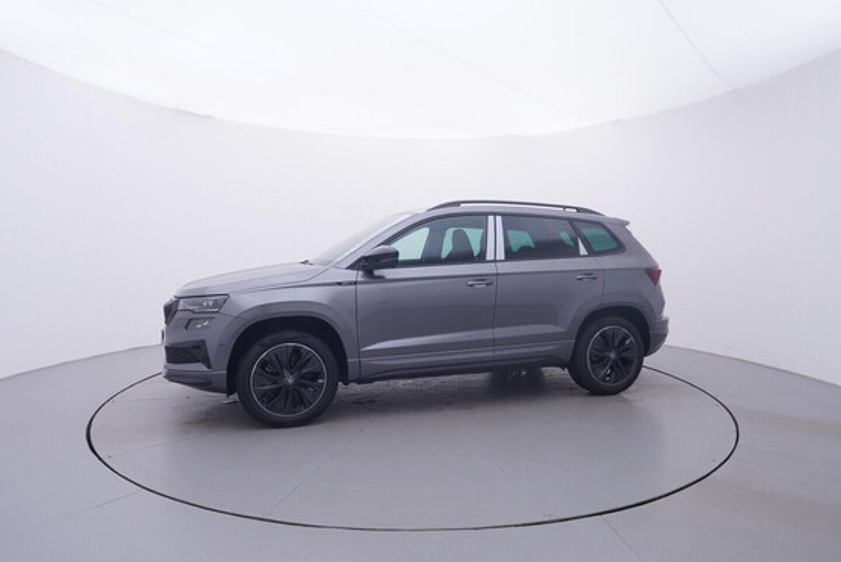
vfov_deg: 56.2
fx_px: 526
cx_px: 420
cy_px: 281
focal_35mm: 22
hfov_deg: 77.3
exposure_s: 1/80
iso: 200
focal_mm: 15
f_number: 5
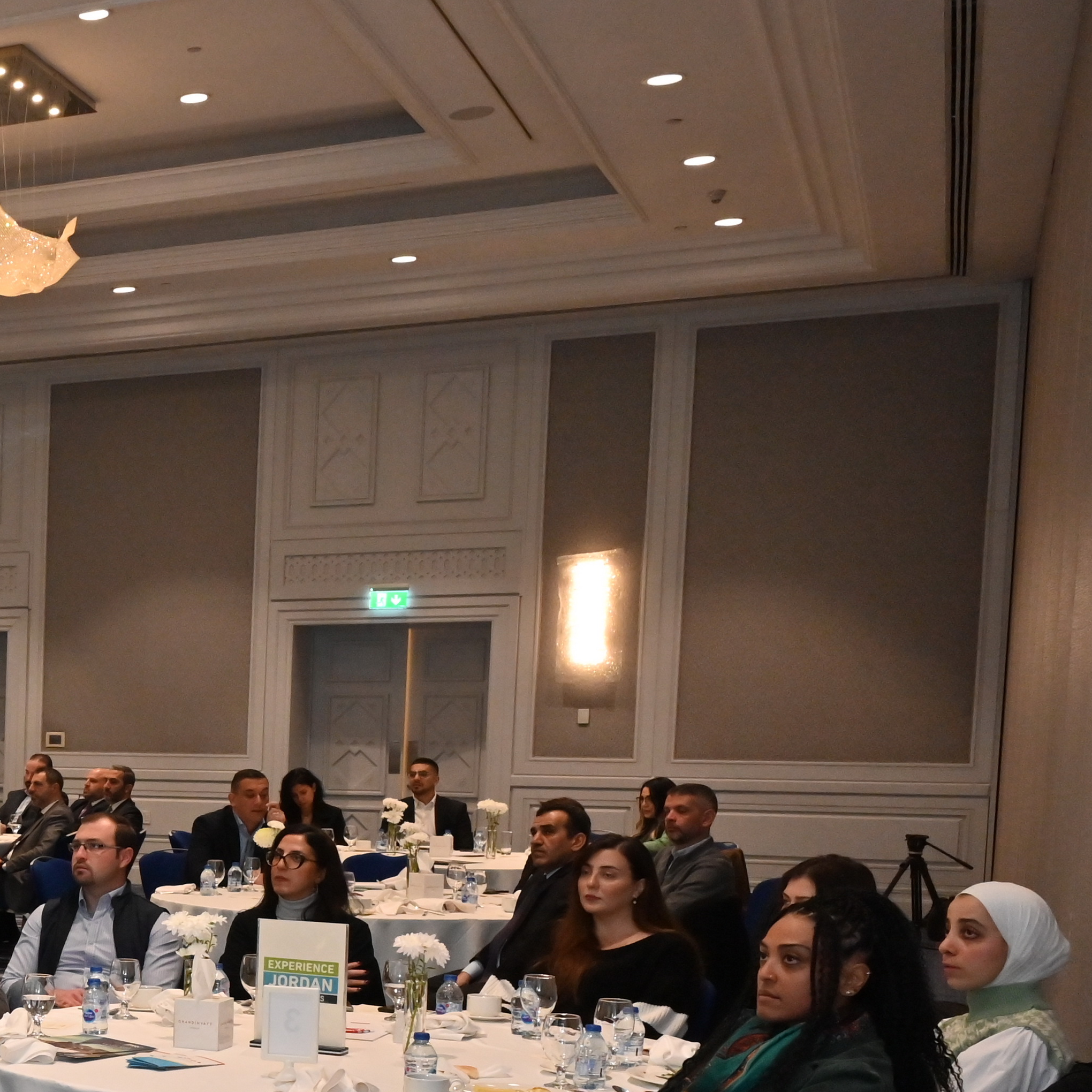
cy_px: 918
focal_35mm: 59
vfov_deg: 28.3
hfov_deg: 23.9
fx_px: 2106
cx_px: -477
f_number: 9
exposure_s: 1/60
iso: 2000
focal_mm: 24
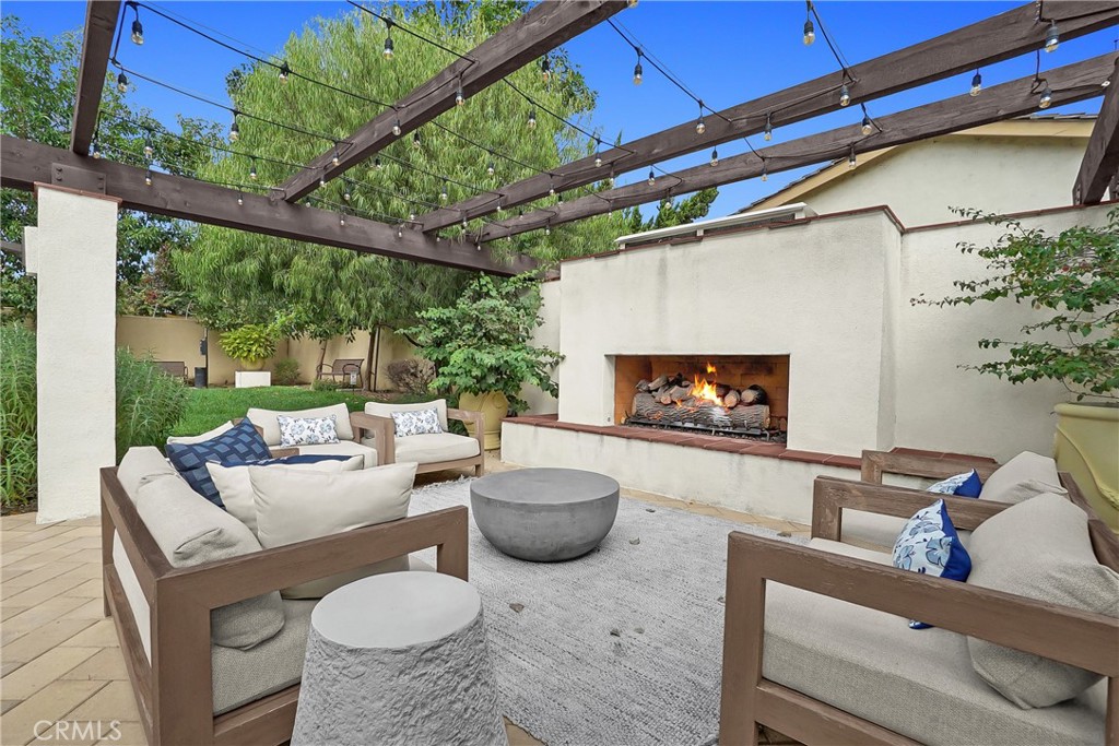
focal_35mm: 15
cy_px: 373
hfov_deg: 100.4
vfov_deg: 77.3
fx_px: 466
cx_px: 560
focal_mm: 10
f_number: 10
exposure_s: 1/1000
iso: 800
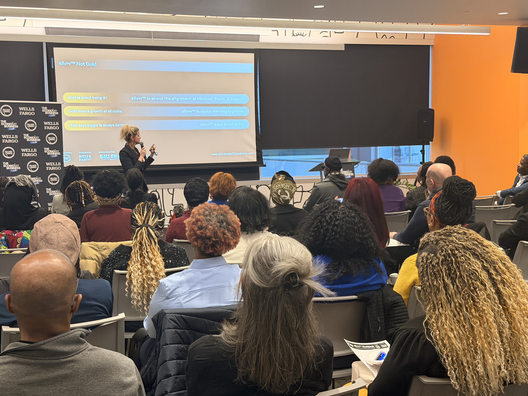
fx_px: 732
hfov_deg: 39.7
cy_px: 198
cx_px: 264
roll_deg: +1.3
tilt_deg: -4.4
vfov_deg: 30.3
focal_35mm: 48
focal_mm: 6.76
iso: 320
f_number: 1.78
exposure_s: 1/40
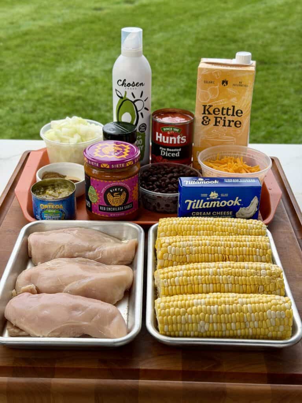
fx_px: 558
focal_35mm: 48
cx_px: 151
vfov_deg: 39.7
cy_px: 202
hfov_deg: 30.3
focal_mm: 6.76
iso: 64
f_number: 1.78
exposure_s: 1/855
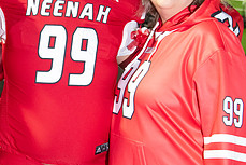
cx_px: 54
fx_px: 1005
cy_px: 62
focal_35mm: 147
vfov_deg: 9.3
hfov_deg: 13.9
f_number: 5.6
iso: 5000
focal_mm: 58
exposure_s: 1/160
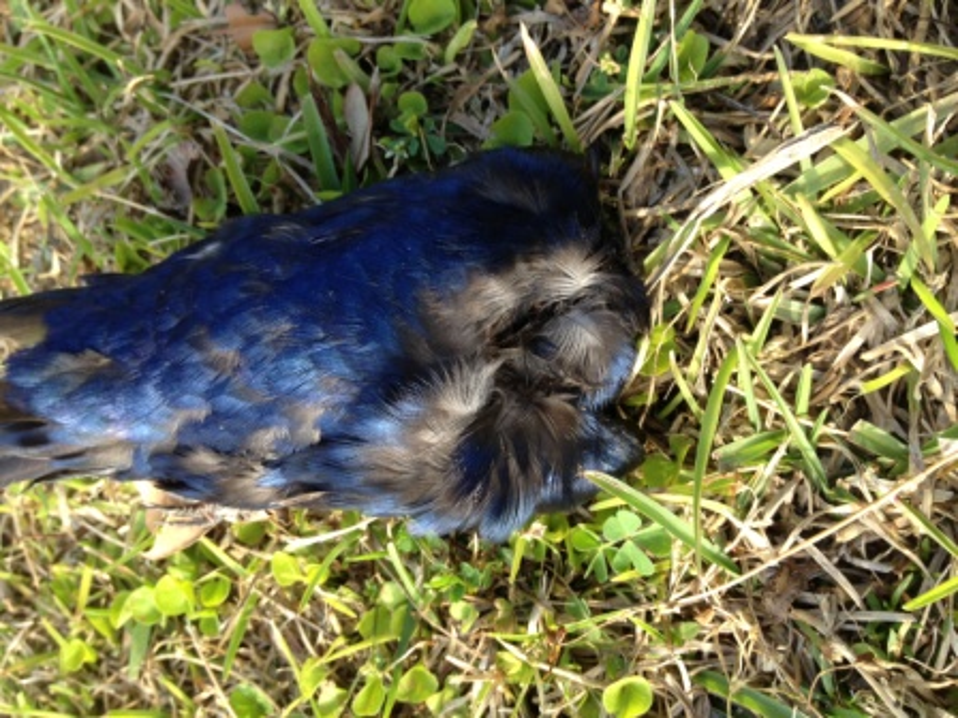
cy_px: 359
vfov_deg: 40.7
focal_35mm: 35
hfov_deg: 52.6
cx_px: 479
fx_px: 969
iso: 50
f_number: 2.4
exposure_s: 1/142
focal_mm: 4.28
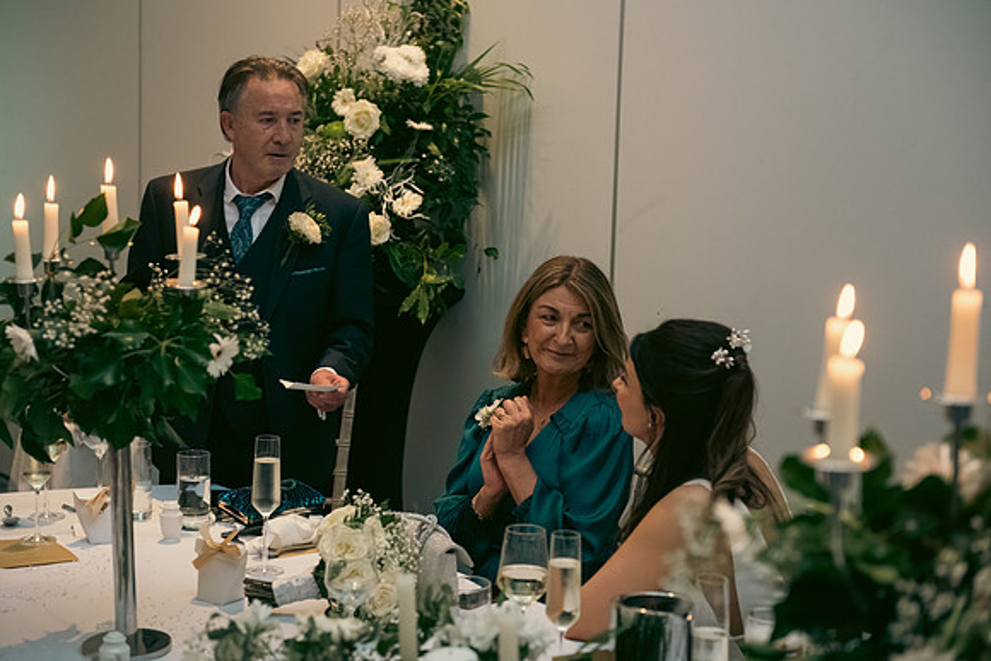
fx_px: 1817
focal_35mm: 66
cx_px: 496
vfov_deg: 20.6
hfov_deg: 30.5
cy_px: 330
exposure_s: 1/160
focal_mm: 66
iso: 2000
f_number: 3.5
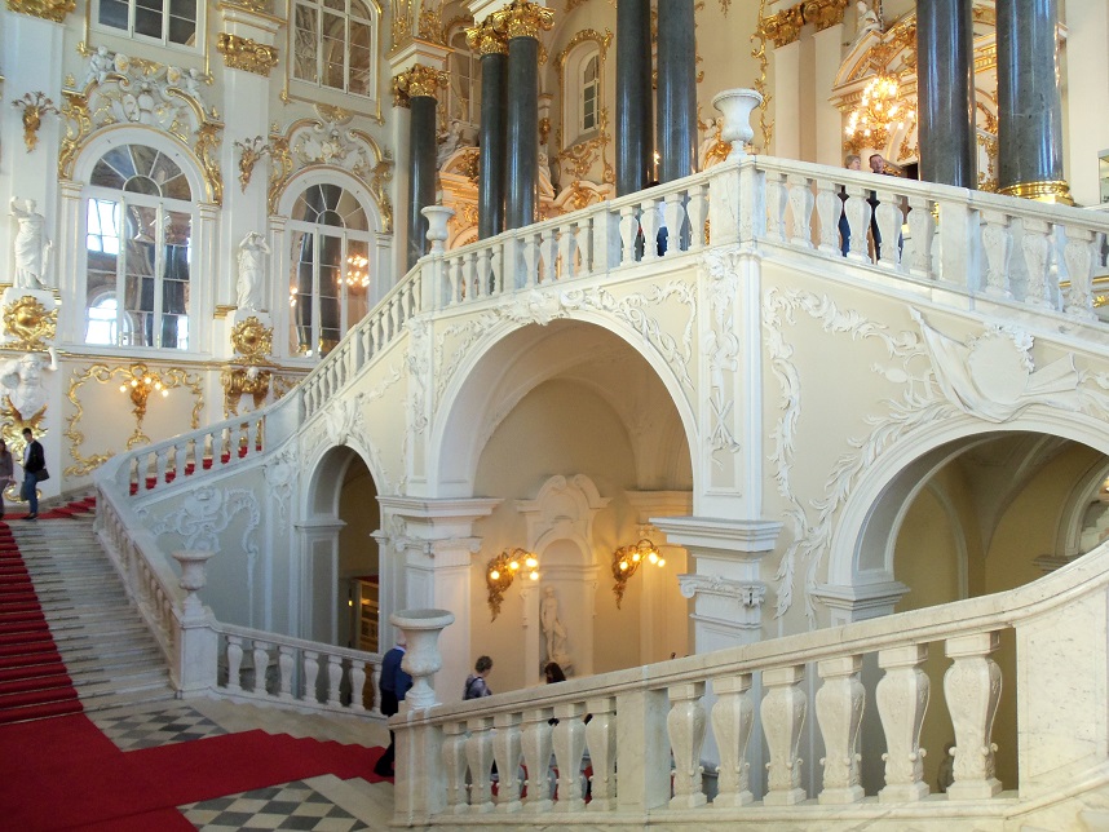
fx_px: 929
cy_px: 416
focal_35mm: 29
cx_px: 554
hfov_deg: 61.6
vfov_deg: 48.2
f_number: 3.4
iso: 100
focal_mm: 5.2
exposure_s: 1/30
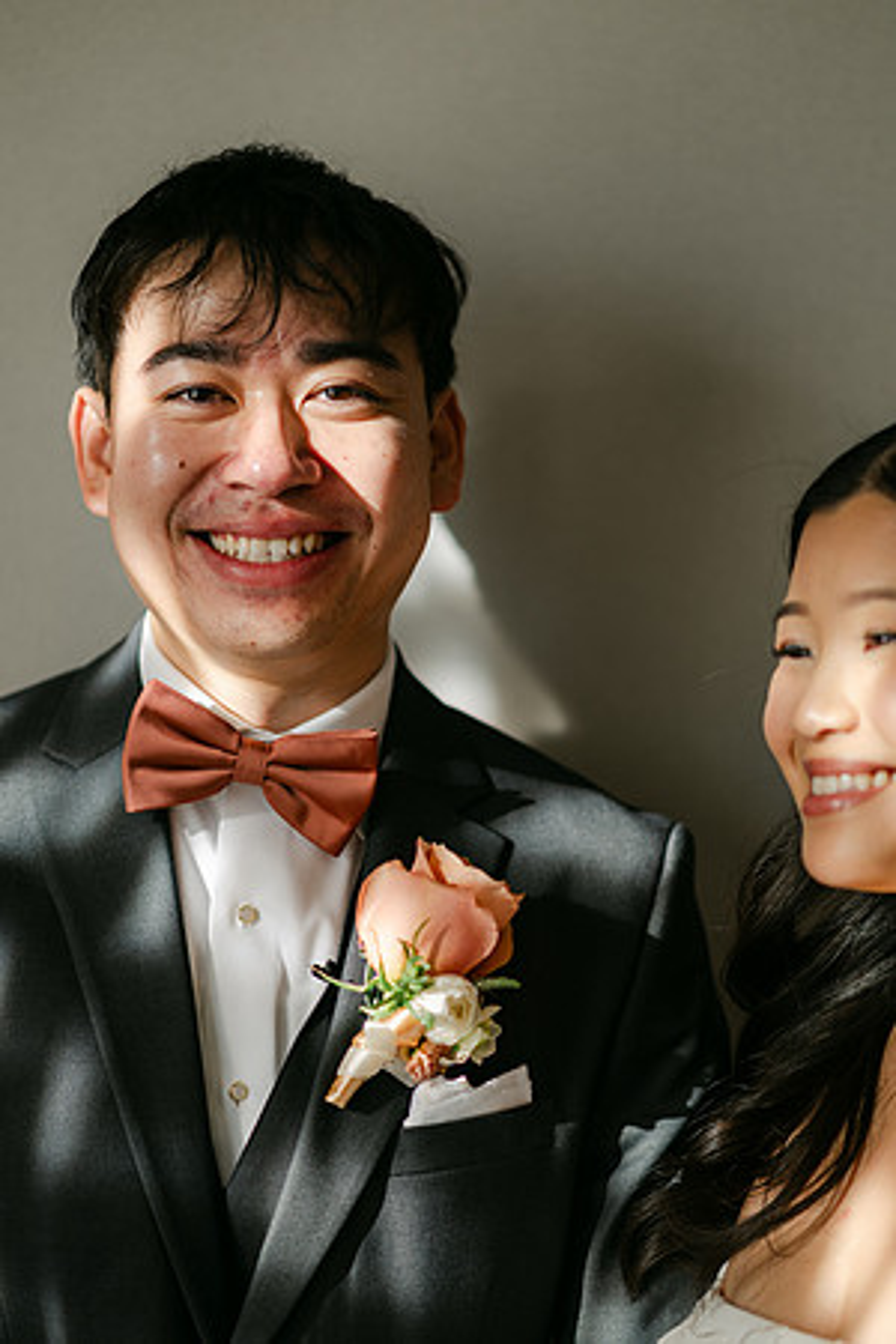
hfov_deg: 16.1
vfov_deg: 23.9
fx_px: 3173
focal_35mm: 85
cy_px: 672
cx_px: 448
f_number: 1.8
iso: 90
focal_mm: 85
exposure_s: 1/320
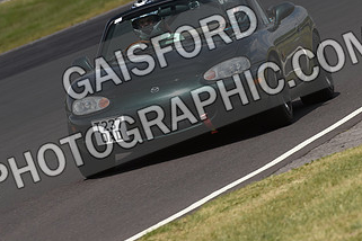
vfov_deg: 1.9
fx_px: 7270
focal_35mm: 723
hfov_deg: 2.9
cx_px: 170
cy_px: 82
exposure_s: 1/400
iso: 400
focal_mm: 400
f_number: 8
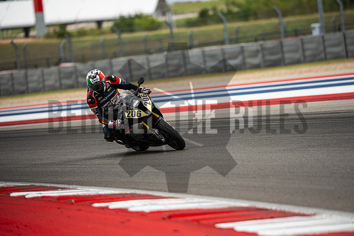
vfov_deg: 4.6
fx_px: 2969
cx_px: 178
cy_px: 118
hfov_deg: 6.8
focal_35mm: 302
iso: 500
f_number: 2
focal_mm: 200
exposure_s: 1/5000
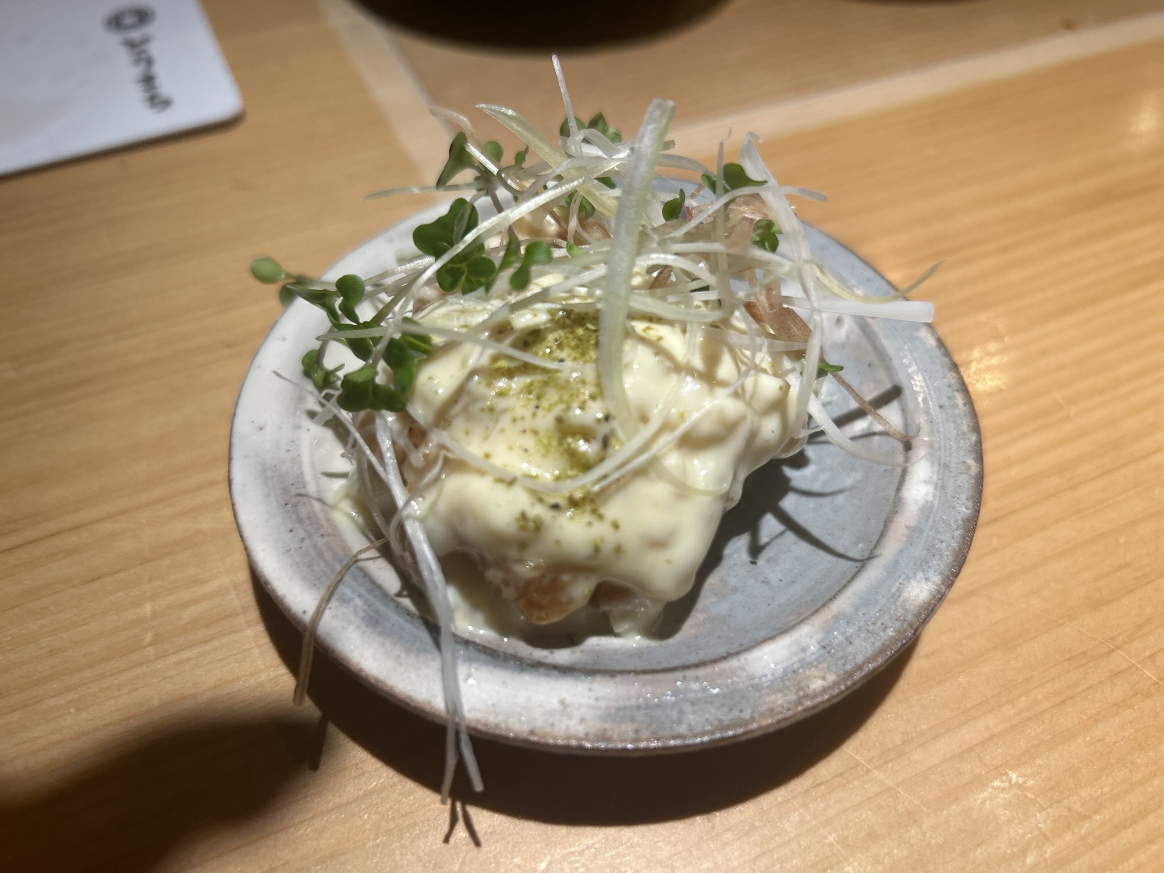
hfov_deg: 67.3
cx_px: 582
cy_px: 436
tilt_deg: -50.6
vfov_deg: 53.1
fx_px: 874
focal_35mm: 26
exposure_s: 1/100
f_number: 1.5
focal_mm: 5.7
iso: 50
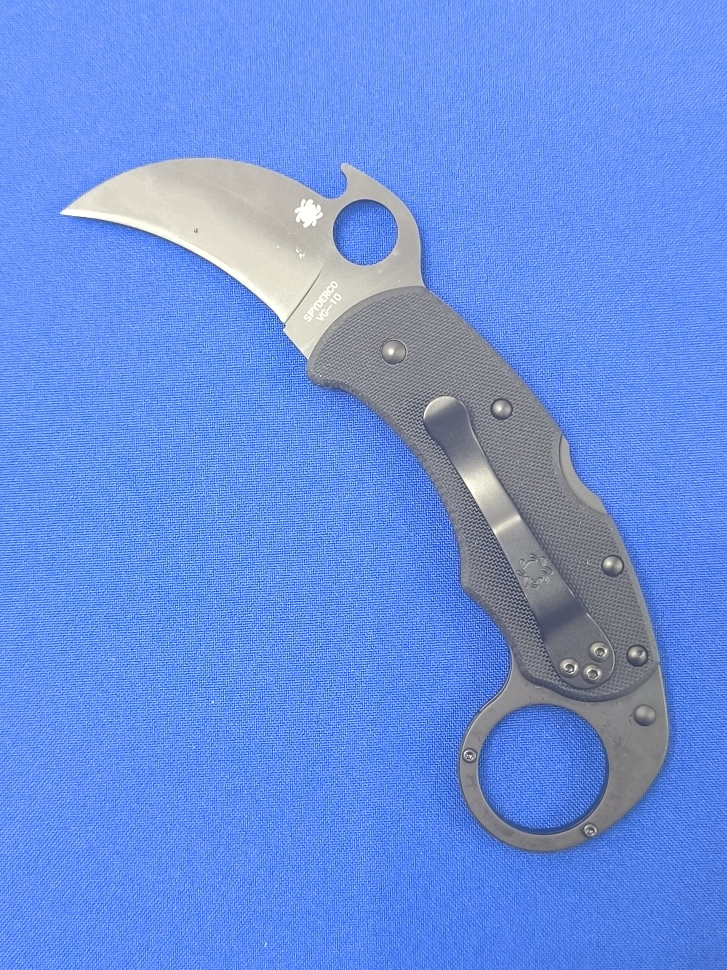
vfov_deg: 41.2
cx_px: 364
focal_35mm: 46
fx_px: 1288
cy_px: 485
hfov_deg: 31.5
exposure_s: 1/33.3
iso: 1250
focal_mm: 6.14
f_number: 1.65
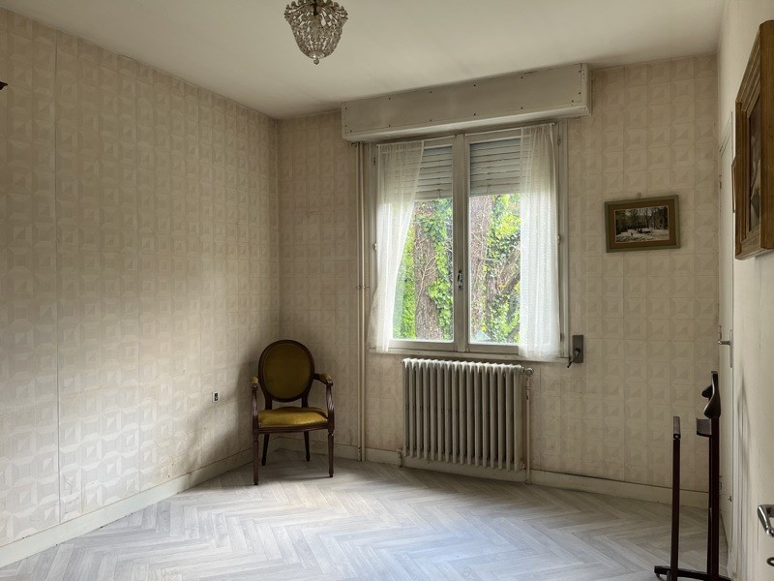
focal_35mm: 26
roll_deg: +0.2
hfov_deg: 67.3
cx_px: 387
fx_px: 581
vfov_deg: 53.1
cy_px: 290
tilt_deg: +0.0
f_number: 1.6
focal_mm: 5.1
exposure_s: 1/121
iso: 64
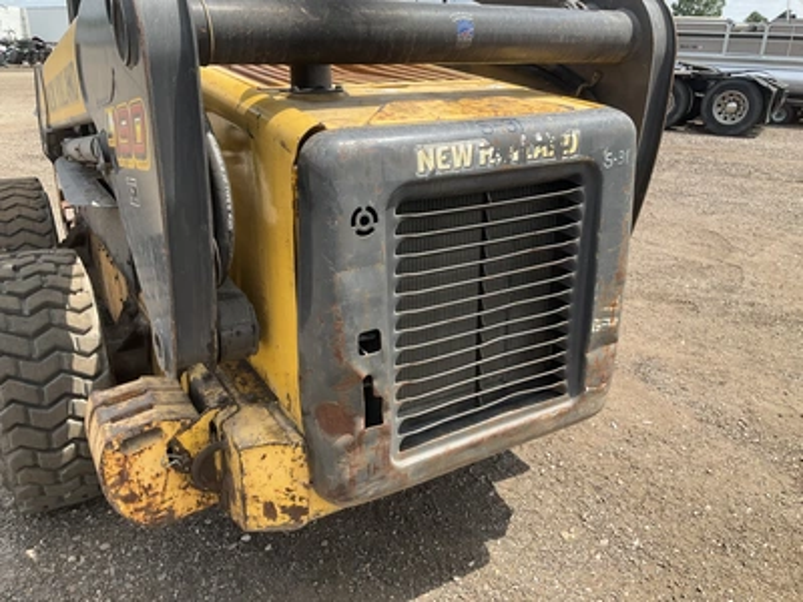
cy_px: 301
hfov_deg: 61.7
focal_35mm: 29
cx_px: 402
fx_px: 673
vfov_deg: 48.2
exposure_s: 1/855
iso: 25
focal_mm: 3
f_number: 1.8
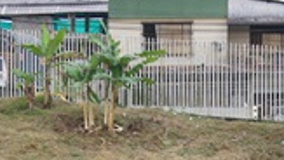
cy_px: 298
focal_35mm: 264
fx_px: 1990
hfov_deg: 8.2
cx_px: 99
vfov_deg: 4.6
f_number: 5.6
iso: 200
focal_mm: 50
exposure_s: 1/200
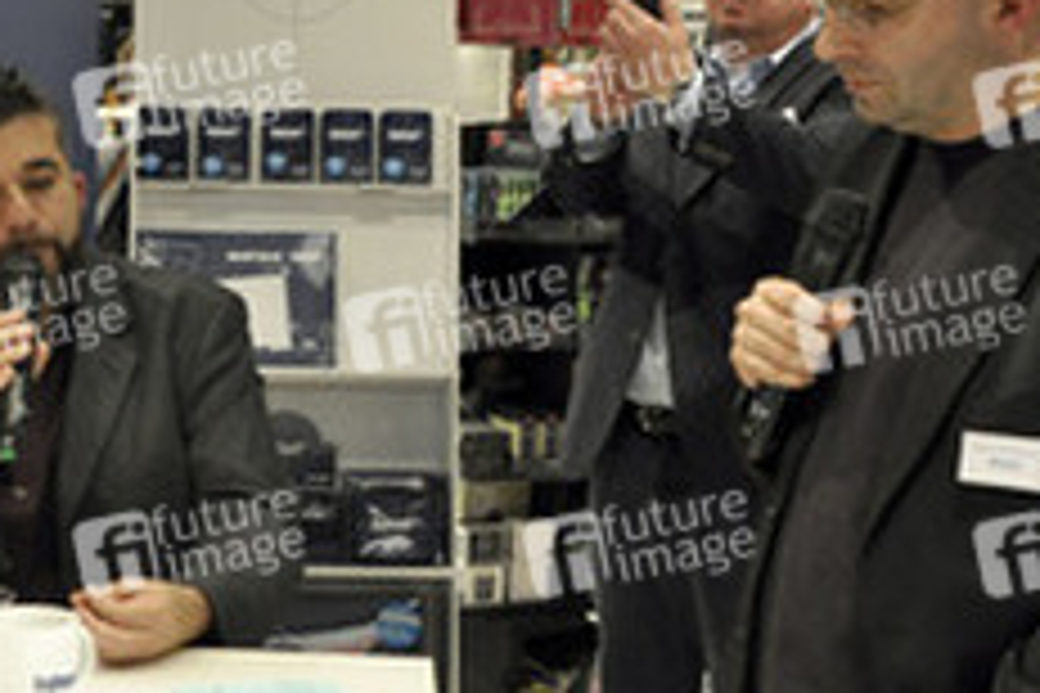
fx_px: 2022
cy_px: 432
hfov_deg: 27.6
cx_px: 68
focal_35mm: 70
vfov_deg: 19.4
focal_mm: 24
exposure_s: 1/100
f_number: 5
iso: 1000
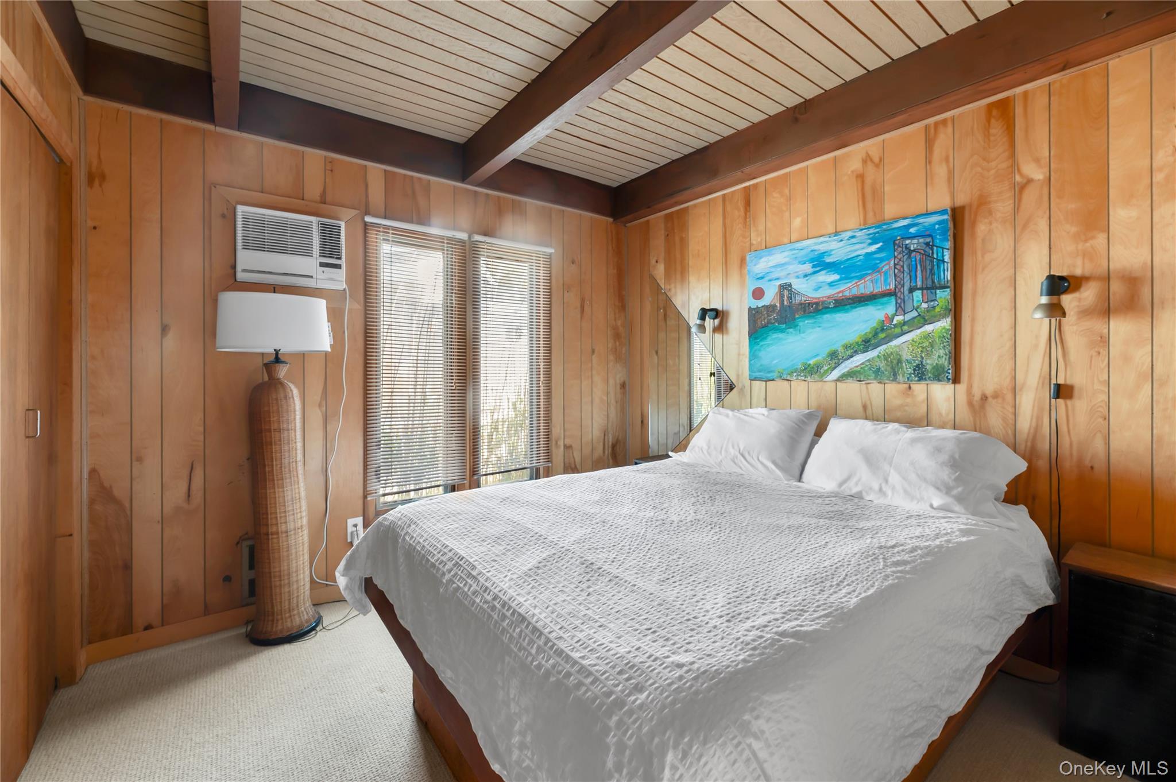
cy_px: 391
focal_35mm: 14
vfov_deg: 81.1
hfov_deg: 104.3
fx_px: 457
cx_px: 588
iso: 320
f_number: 7.1
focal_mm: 14
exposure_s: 1/3
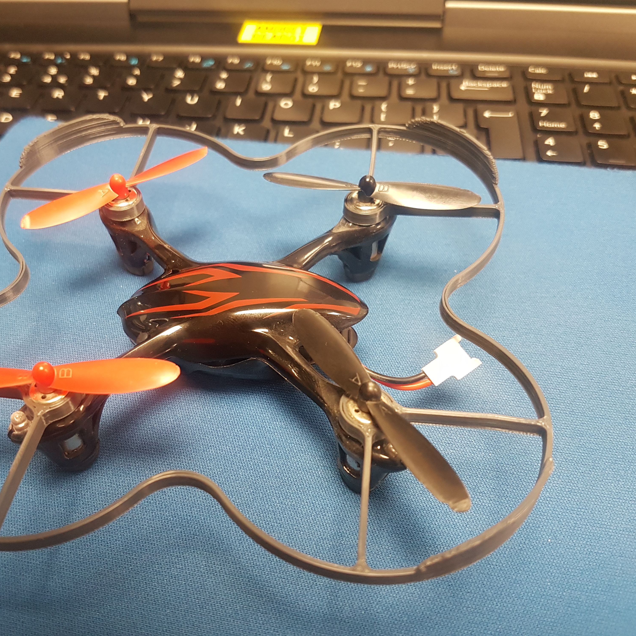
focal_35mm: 31
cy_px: 315
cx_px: 240
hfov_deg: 52.0
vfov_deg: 52.5
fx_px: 644
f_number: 1.7
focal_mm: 4.2
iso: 160
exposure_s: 1/33
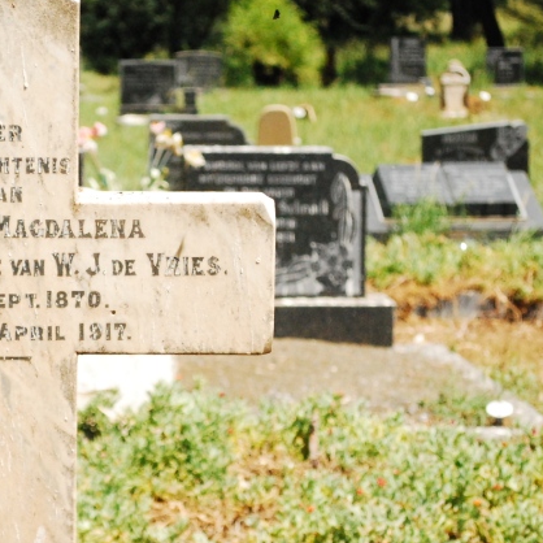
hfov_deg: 10.1
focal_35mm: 172
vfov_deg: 10.2
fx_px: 3053
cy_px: 305
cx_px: 47
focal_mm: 55
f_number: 5.6
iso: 1600
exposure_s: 1/4000
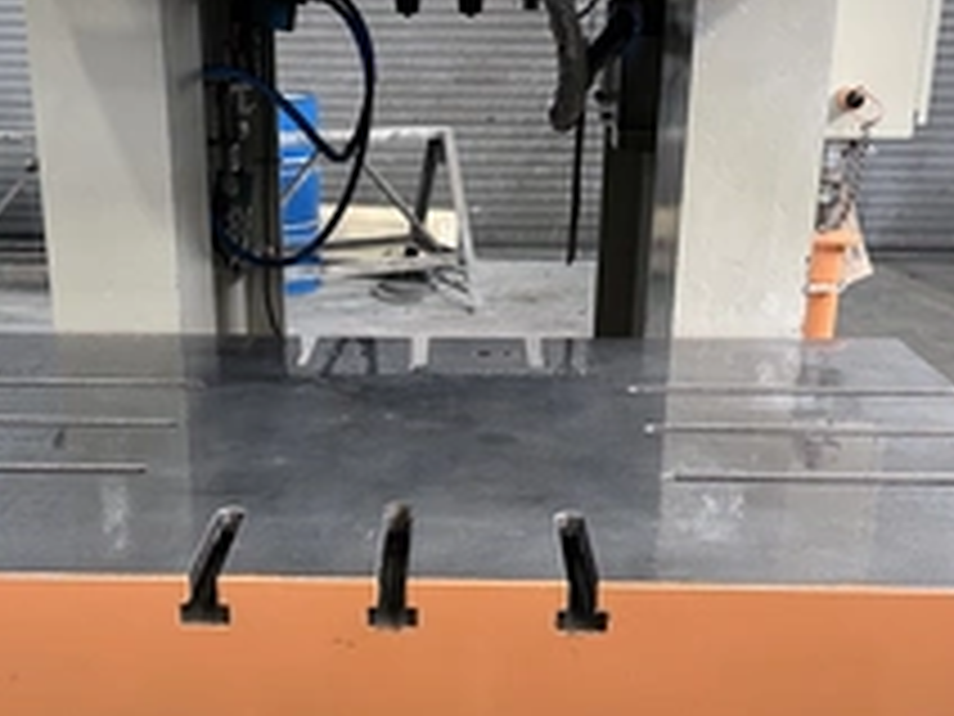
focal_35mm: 49
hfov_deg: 38.8
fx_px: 1350
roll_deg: +0.7
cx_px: 405
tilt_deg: -20.2
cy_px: 482
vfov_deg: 29.5
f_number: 1.5
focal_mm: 5.7
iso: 200
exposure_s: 1/60
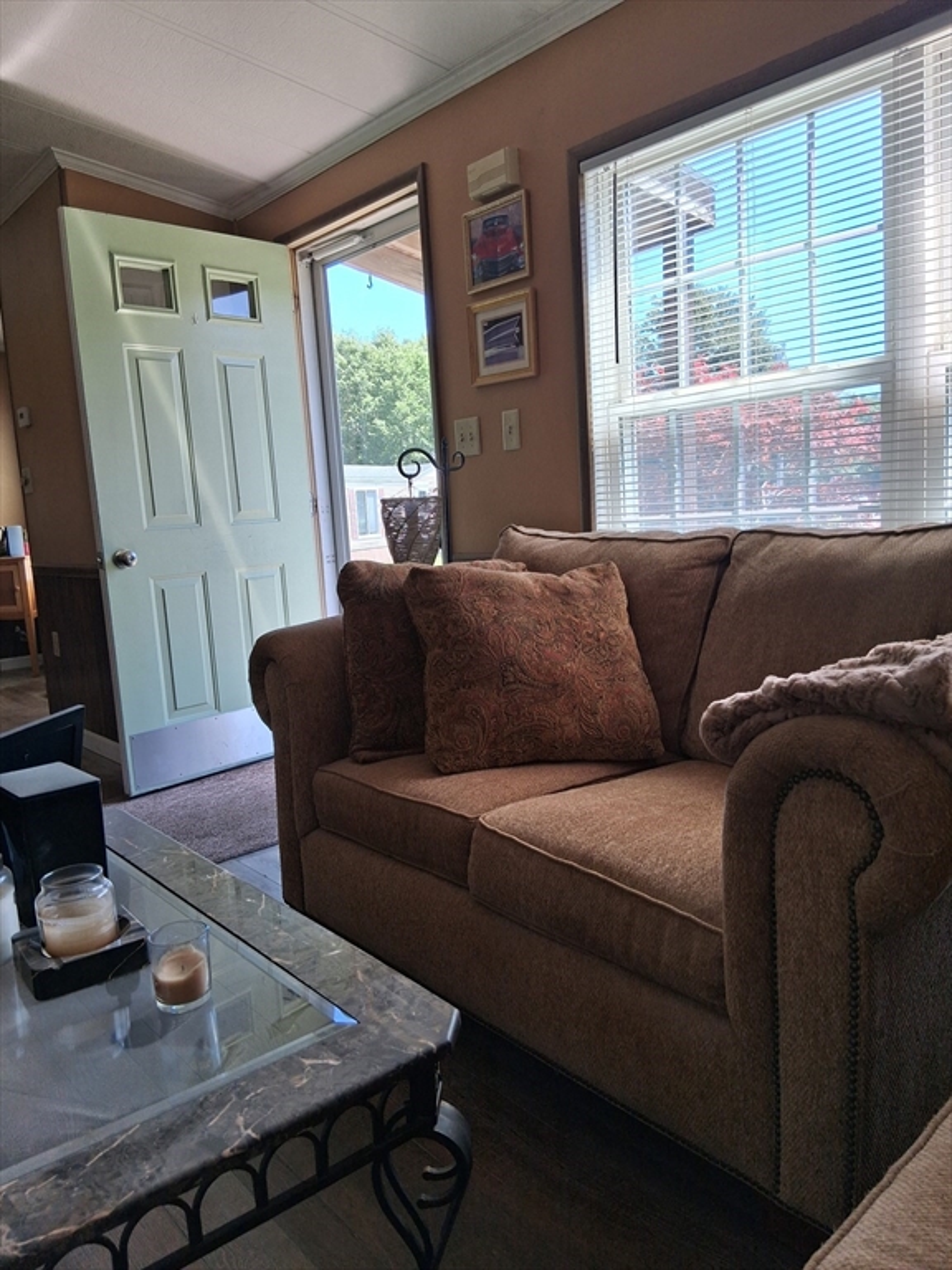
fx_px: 953
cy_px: 635
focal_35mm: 26
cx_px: 476
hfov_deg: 53.1
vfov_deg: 67.3
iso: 40
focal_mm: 3.98
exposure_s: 1/120
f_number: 1.8
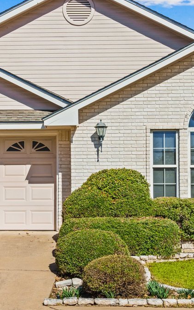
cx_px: 93
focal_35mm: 76
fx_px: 643
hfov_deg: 17.2
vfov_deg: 27.1
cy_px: 144
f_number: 9
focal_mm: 31
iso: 100
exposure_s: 1/25
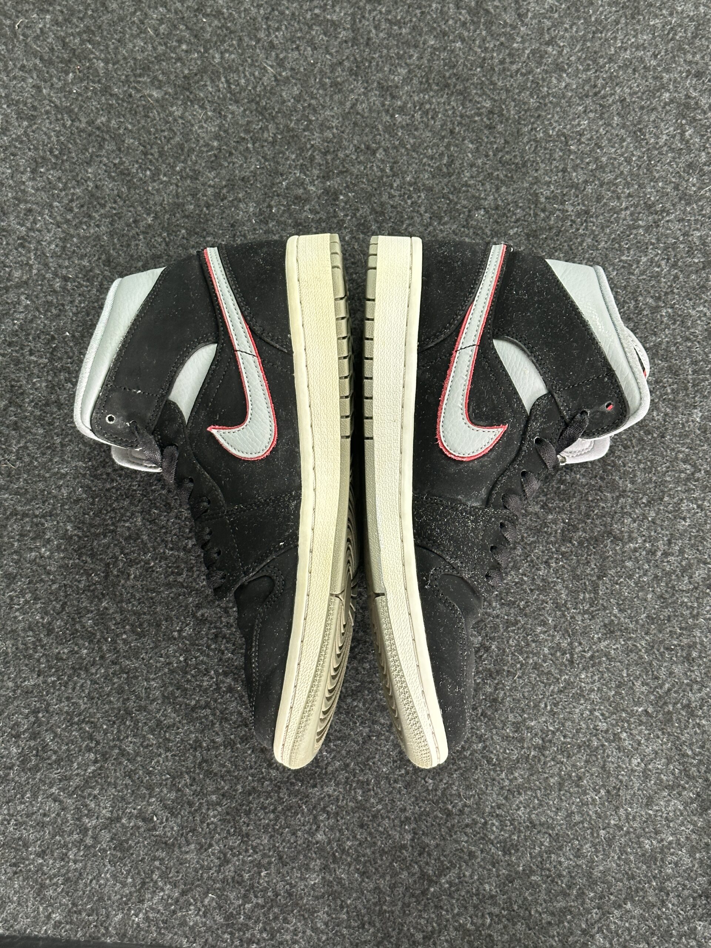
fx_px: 1315
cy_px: 474
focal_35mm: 48
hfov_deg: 30.3
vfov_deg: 39.7
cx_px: 356
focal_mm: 6.86
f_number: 1.78
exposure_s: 1/51
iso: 250
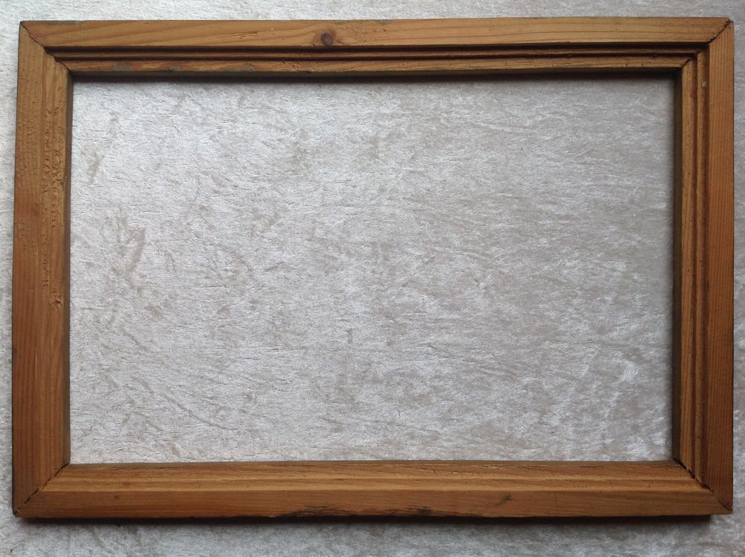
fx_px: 752
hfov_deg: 52.7
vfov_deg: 40.6
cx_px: 372
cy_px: 278
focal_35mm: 35
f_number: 2.4
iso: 50
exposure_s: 1/378
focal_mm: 4.28
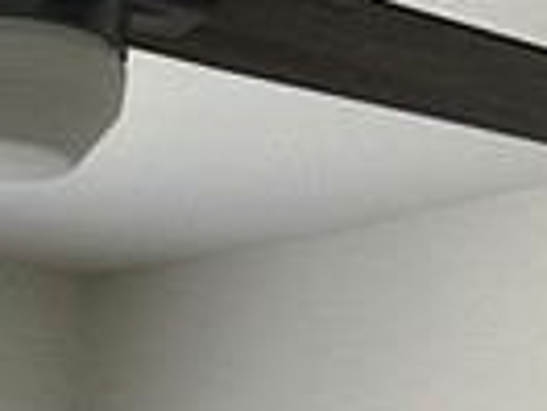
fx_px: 2939
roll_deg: -3.3
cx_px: -398
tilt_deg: -11.2
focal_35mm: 186
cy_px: 1391
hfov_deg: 10.1
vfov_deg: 6.9
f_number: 1.78
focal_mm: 6.86
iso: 125
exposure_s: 1/120
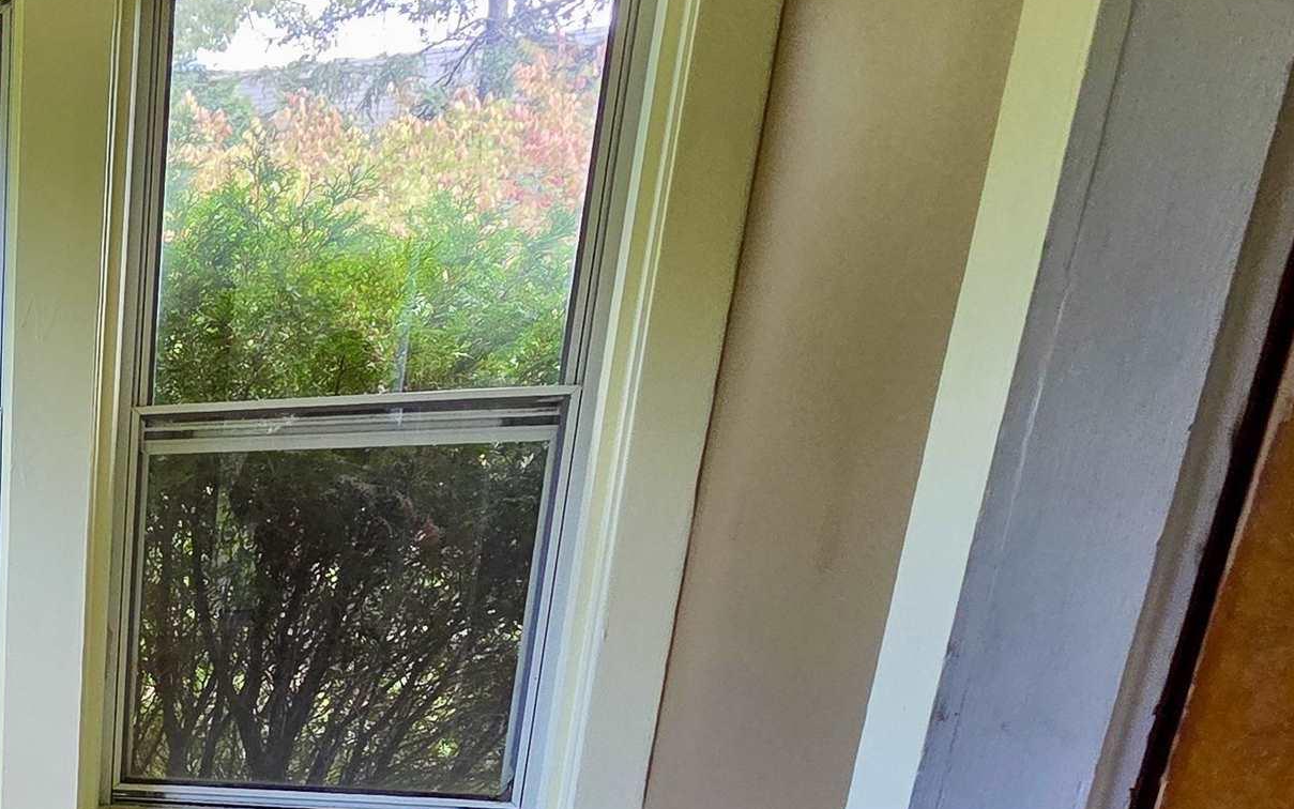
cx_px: -247
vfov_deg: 32.0
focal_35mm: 35
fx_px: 1234
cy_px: 892
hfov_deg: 40.0
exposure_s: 1/120
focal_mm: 2.2
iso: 200
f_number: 2.2
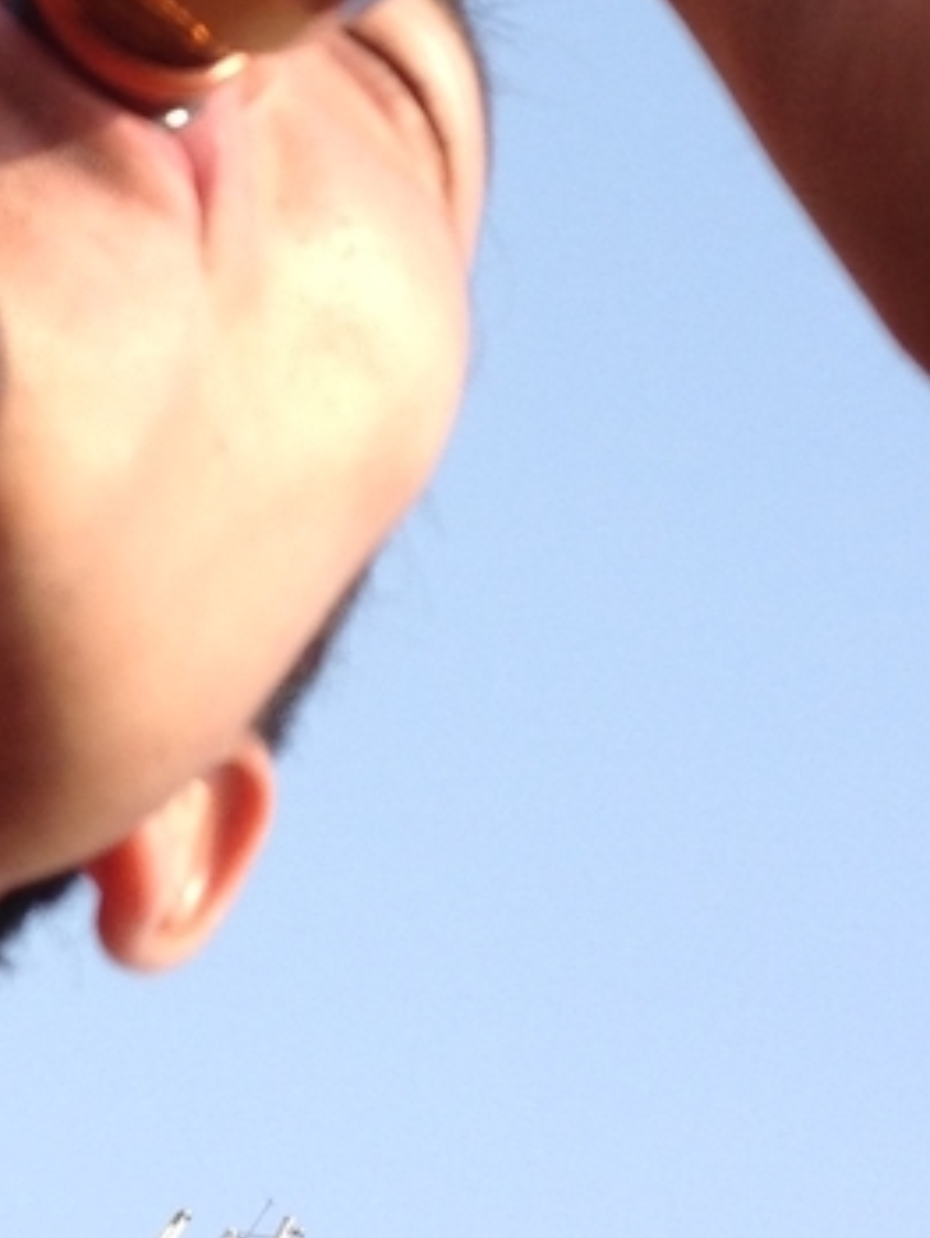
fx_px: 4043
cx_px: -226
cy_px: 195
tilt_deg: +34.9
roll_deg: -43.1
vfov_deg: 17.2
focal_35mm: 113
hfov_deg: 12.8
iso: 50
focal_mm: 4.12
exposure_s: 1/1106
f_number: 2.4
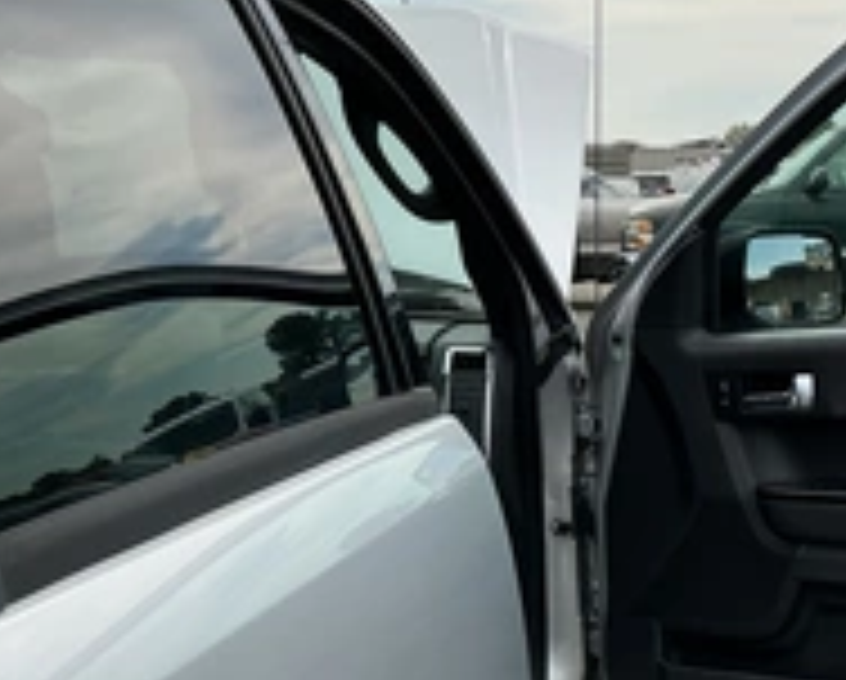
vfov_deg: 26.3
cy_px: 392
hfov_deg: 32.2
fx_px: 1454
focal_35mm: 58
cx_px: 540
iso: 25
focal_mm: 3
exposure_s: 1/1342
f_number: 1.8
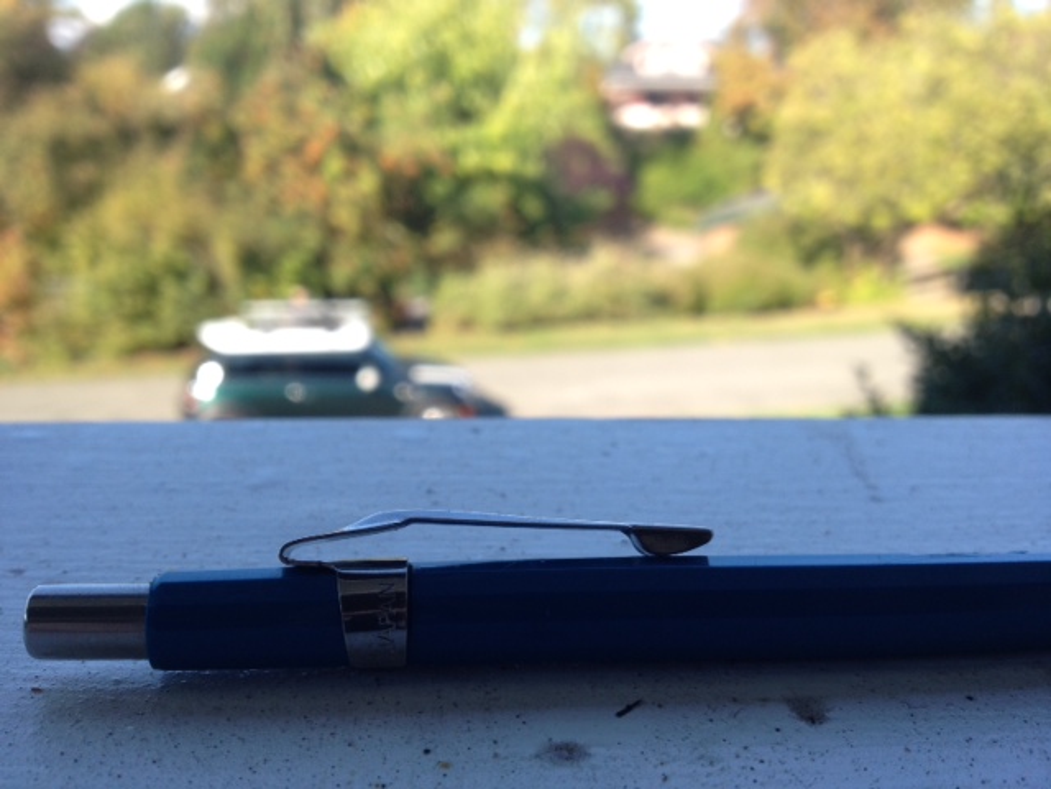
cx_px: 526
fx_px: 1063
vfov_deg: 40.7
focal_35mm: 35
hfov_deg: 52.6
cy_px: 394
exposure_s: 1/391
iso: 64
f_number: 2.4
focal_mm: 4.28
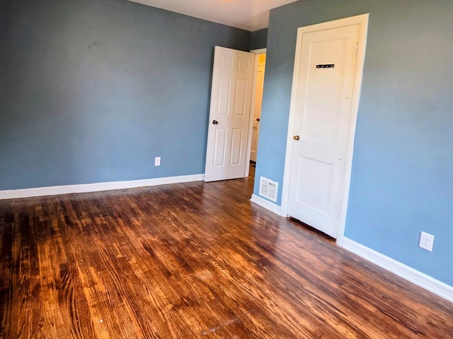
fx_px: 235
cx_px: 201
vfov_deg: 70.0
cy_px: 120
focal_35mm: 18
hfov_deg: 87.4
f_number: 1.9
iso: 160
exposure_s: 1/60
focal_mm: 2.2
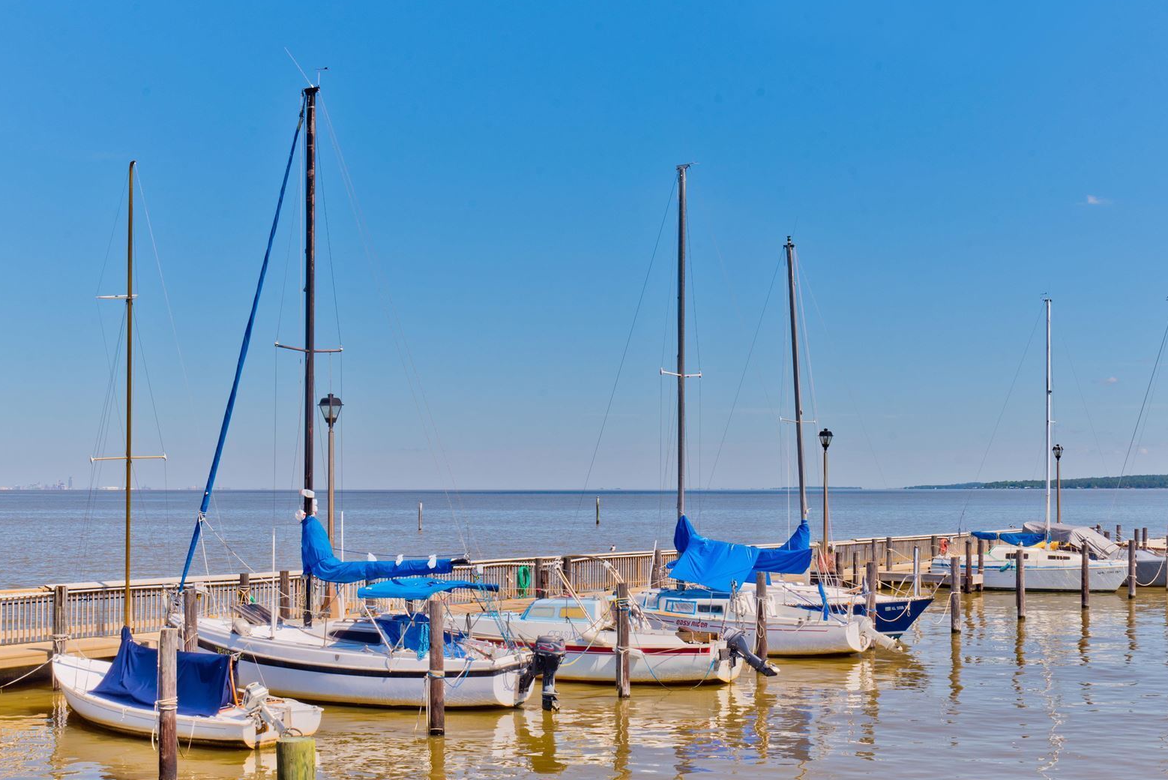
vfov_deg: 29.2
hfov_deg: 42.7
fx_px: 1493
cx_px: 632
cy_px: 471
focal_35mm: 46
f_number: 14
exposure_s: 1/100
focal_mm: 35
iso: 100
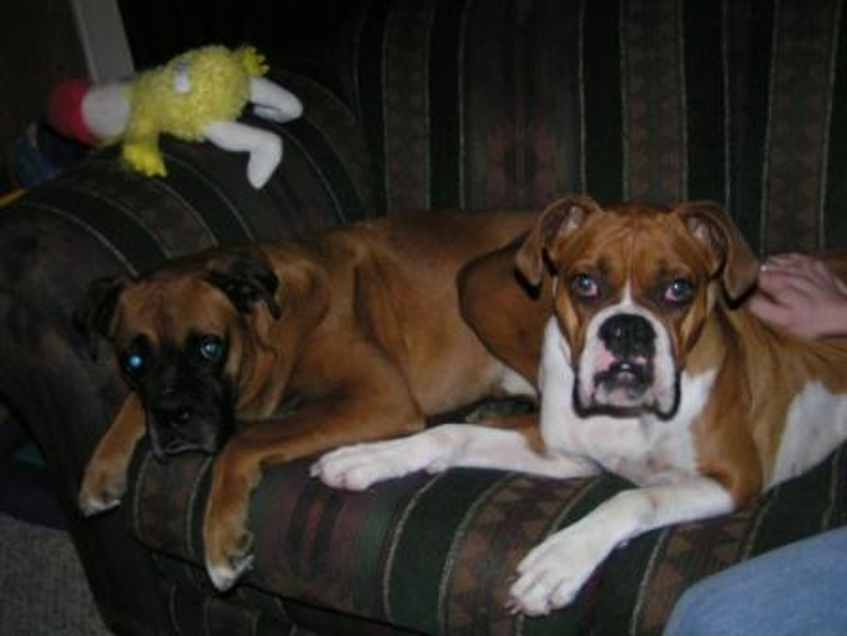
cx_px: 424
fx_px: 930
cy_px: 318
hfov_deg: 49.0
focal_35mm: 38
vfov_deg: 37.7
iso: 200
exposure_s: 1/40
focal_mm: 5.8
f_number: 2.8
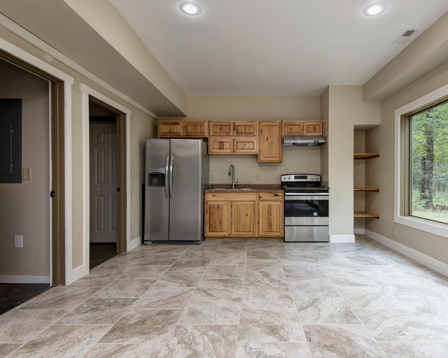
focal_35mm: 19
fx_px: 252
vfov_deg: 70.8
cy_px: 185
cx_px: 263
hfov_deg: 82.5
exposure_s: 1/15
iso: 200
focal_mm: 16
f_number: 6.7
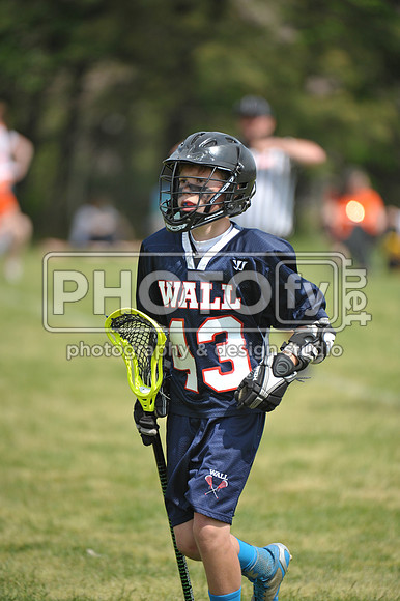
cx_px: 200
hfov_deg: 3.9
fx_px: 5840
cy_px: 300
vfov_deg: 5.9
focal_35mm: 350
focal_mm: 350
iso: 640
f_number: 4
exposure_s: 1/3200
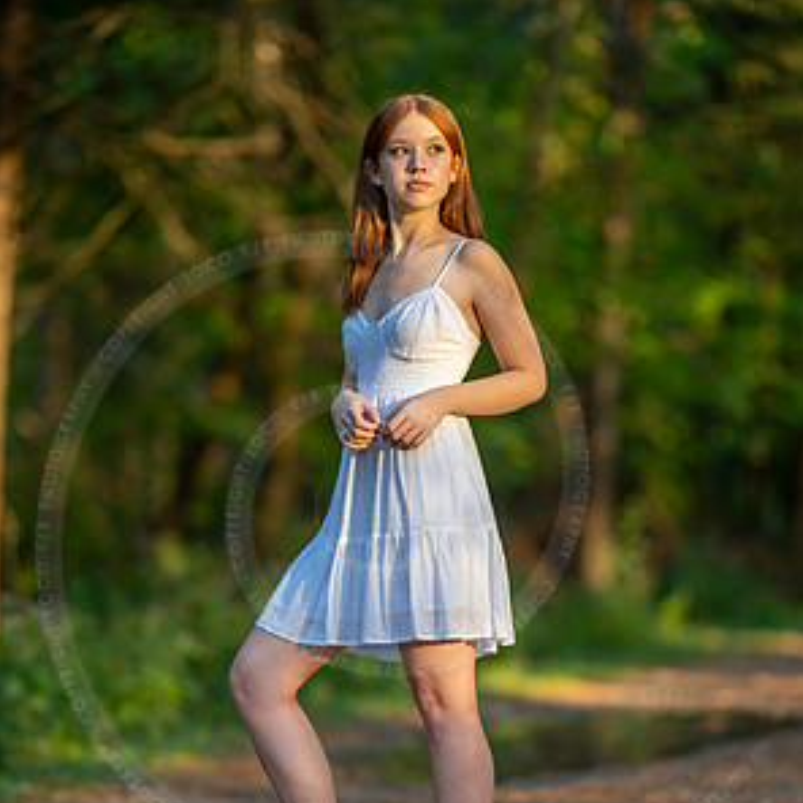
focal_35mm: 110
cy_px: 562
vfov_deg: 15.8
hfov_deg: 15.8
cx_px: 402
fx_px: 2887
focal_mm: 85
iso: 160
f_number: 1.2
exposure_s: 1/800
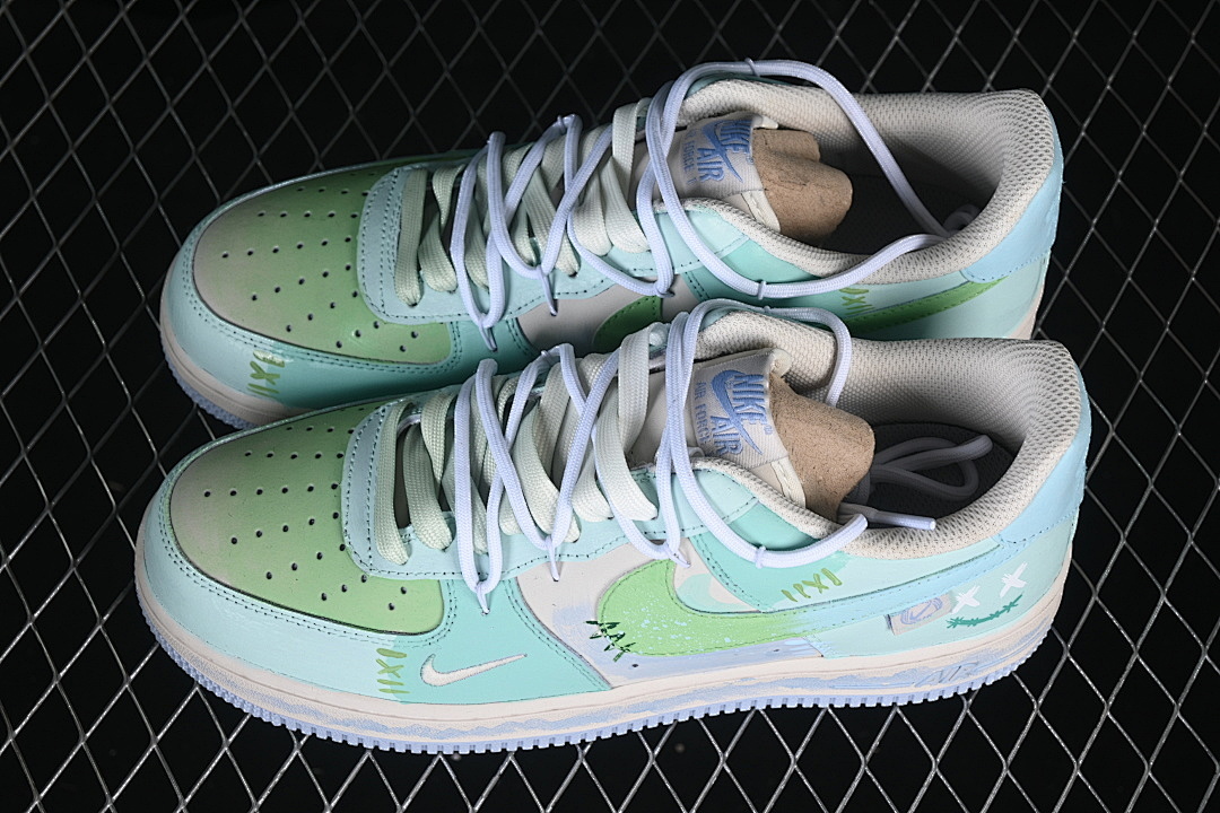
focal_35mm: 75
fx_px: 2541
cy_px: 406
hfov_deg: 27.0
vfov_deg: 18.2
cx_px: 610
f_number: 7.1
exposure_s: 1/80
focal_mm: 50
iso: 160
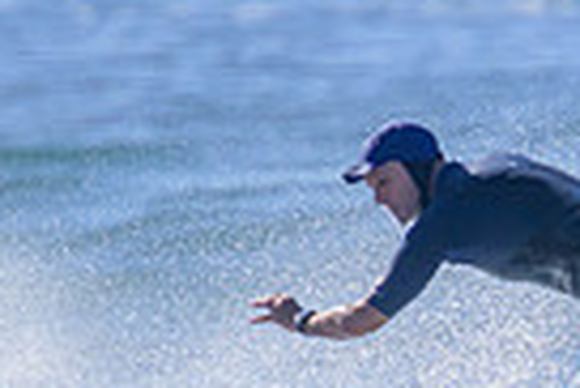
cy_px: 556
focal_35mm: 3411
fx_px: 55013
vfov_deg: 0.4
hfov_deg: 0.6
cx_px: 640
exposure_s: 1/2000
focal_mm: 800
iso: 560
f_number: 11
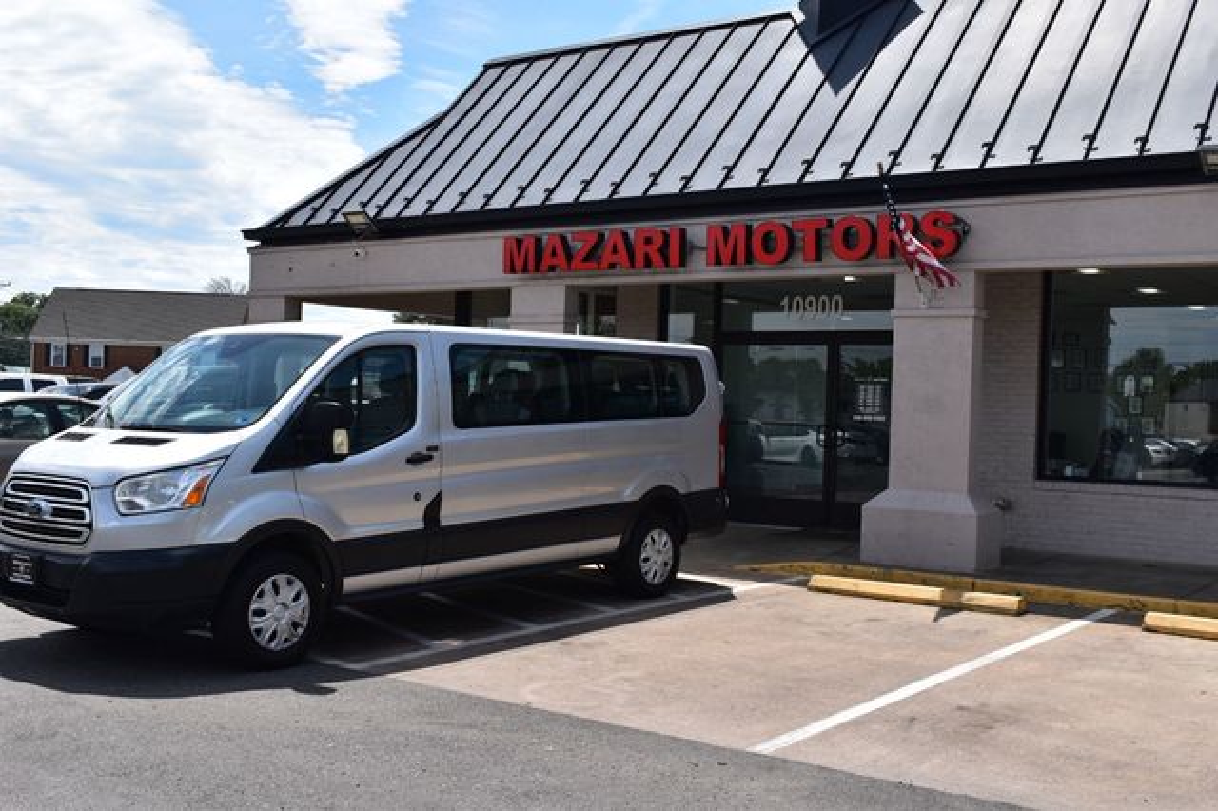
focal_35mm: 39
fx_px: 1319
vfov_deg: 34.2
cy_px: 406
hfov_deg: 49.6
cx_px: 609
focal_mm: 26
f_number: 11
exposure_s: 1/500
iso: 280
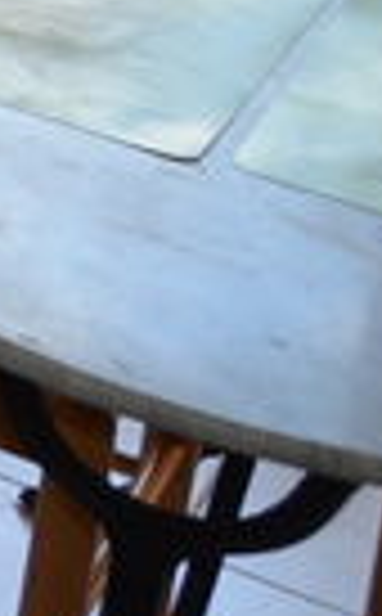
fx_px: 2244
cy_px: -634
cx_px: -1834
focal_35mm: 134
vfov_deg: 13.3
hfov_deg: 5.4
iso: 800
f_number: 7.1
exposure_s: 1/250
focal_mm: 12
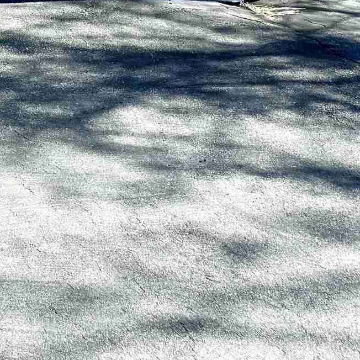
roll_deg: +0.4
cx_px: -266
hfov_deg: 15.3
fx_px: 1177
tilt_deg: -2.0
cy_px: -243
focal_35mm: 100
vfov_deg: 15.5
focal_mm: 6.76
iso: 80
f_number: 1.78
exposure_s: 1/2506
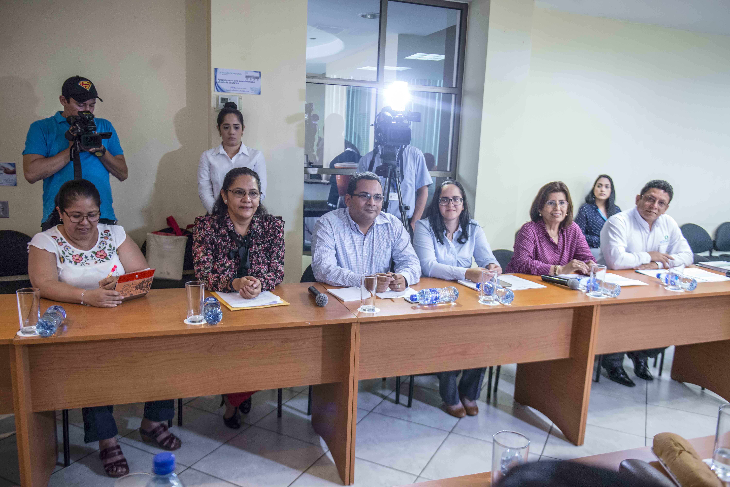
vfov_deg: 45.0
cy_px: 244
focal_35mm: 29
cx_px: 365
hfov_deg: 63.6
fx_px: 588
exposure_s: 1/100
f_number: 5
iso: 3200
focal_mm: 29
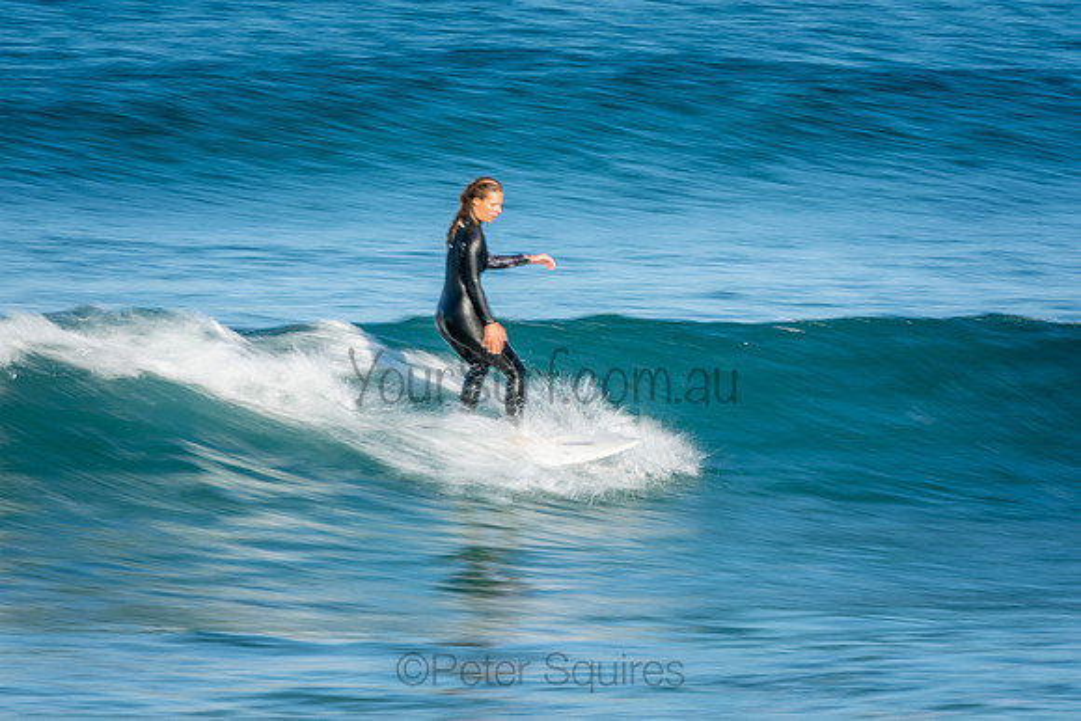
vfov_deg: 2.3
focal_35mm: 600
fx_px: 18020
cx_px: 540
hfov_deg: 3.4
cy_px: 360
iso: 100
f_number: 25
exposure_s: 1/20
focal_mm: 400
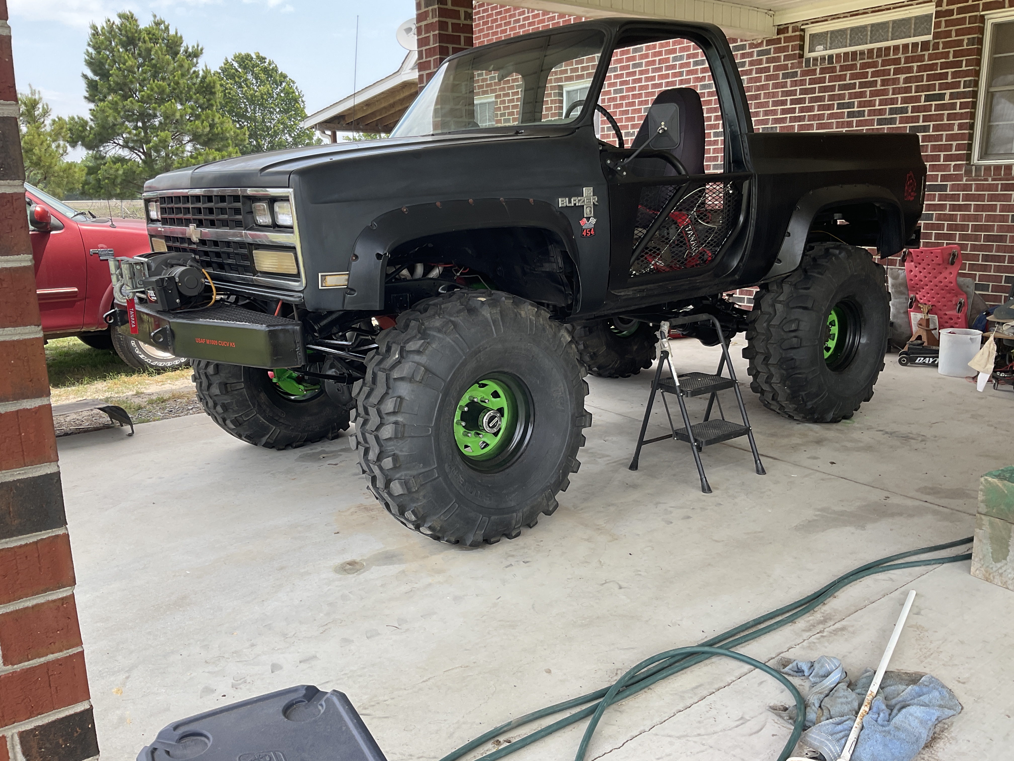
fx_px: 849
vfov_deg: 48.2
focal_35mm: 29
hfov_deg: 61.7
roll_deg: -0.2
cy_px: 380
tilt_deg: -13.3
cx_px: 507
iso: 16
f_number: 1.8
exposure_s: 1/284
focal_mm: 3
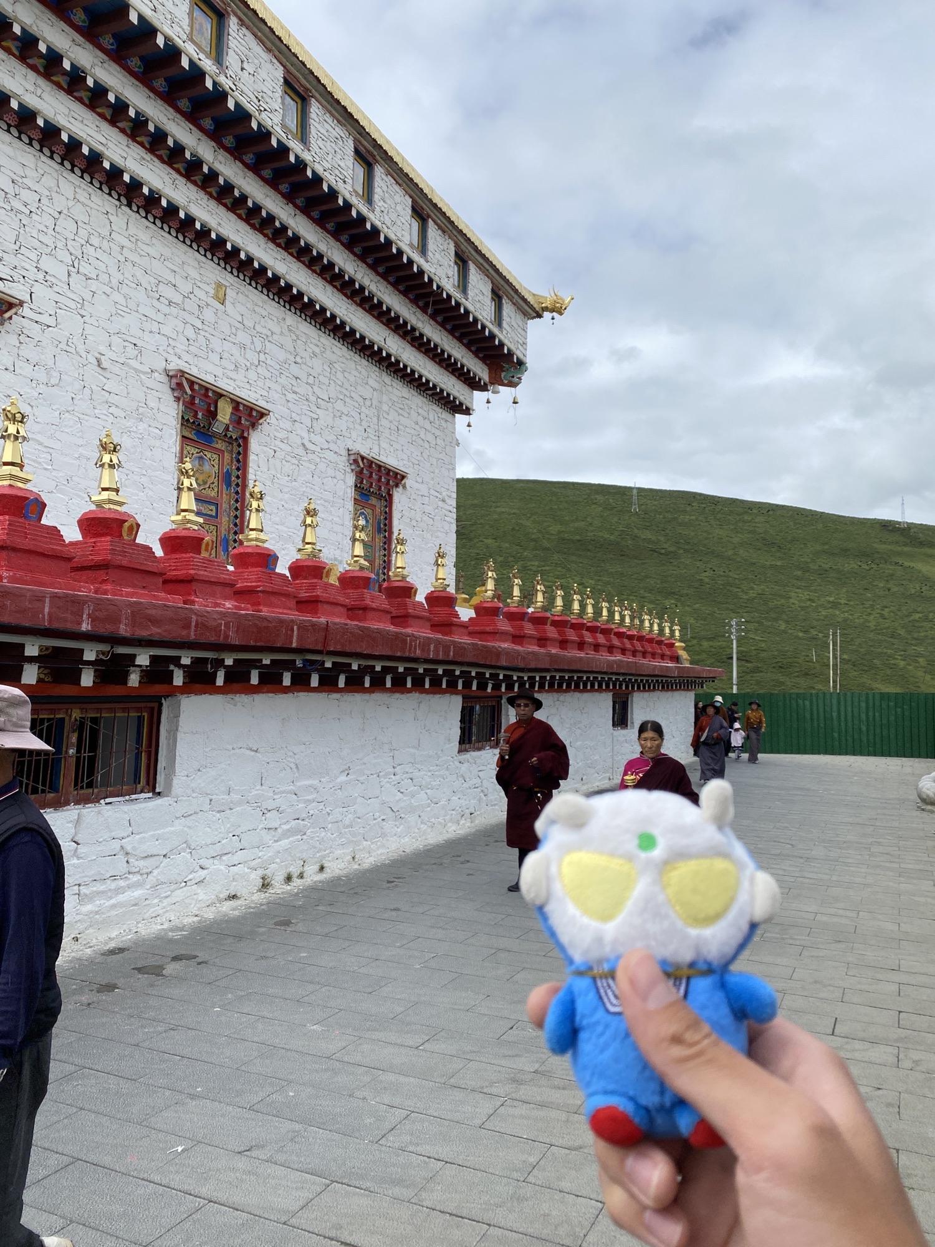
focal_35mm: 26
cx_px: 468
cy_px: 624
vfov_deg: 67.3
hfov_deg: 53.1
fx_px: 936
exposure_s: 1/2890
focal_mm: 4.25
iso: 32
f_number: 1.8
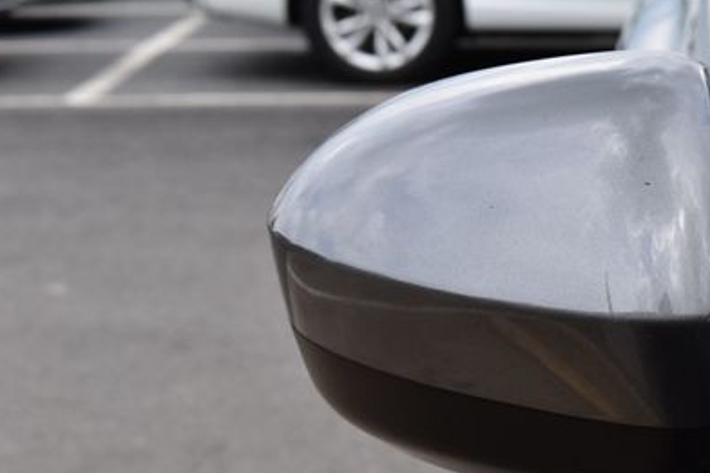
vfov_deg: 10.2
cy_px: 290
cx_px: 525
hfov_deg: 15.2
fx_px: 2658
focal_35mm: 135
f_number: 10
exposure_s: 1/320
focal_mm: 55
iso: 400
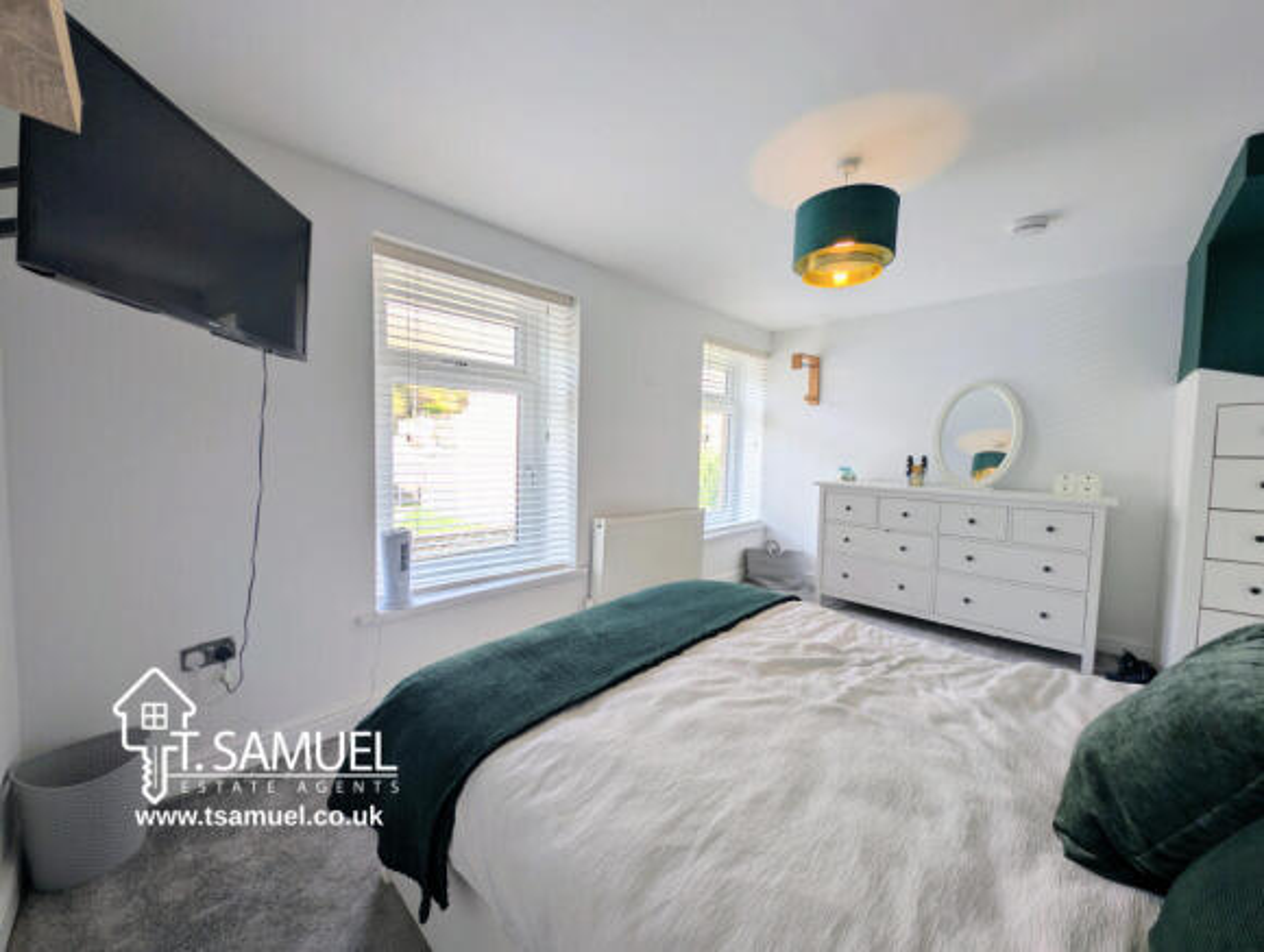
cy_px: 476
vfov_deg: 94.7
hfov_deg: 110.4
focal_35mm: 12
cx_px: 632
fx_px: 439
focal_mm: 2.23
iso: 38
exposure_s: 1/142
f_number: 1.95
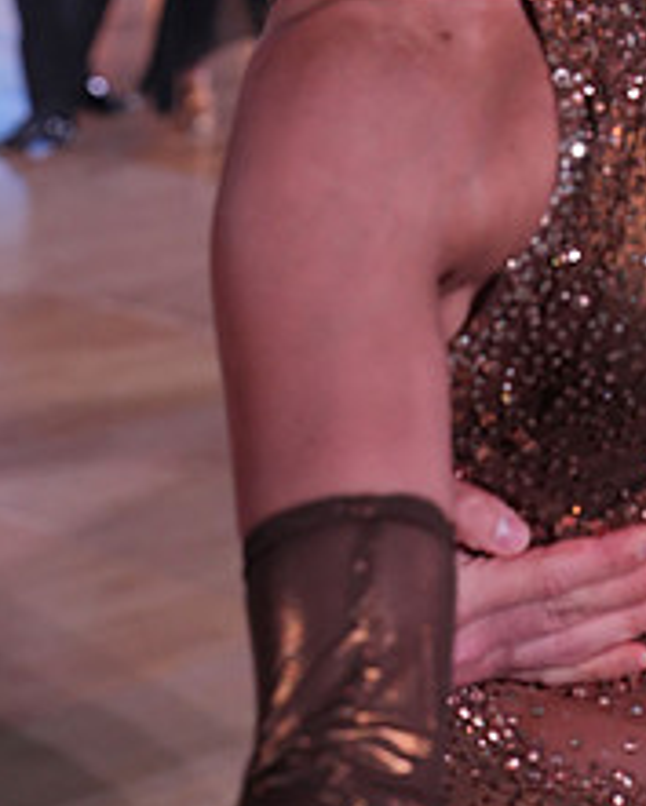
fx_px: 2938
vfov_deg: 15.2
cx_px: 666
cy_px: -128
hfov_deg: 12.4
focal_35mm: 123
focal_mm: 50
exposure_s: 1/400
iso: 1250
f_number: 4
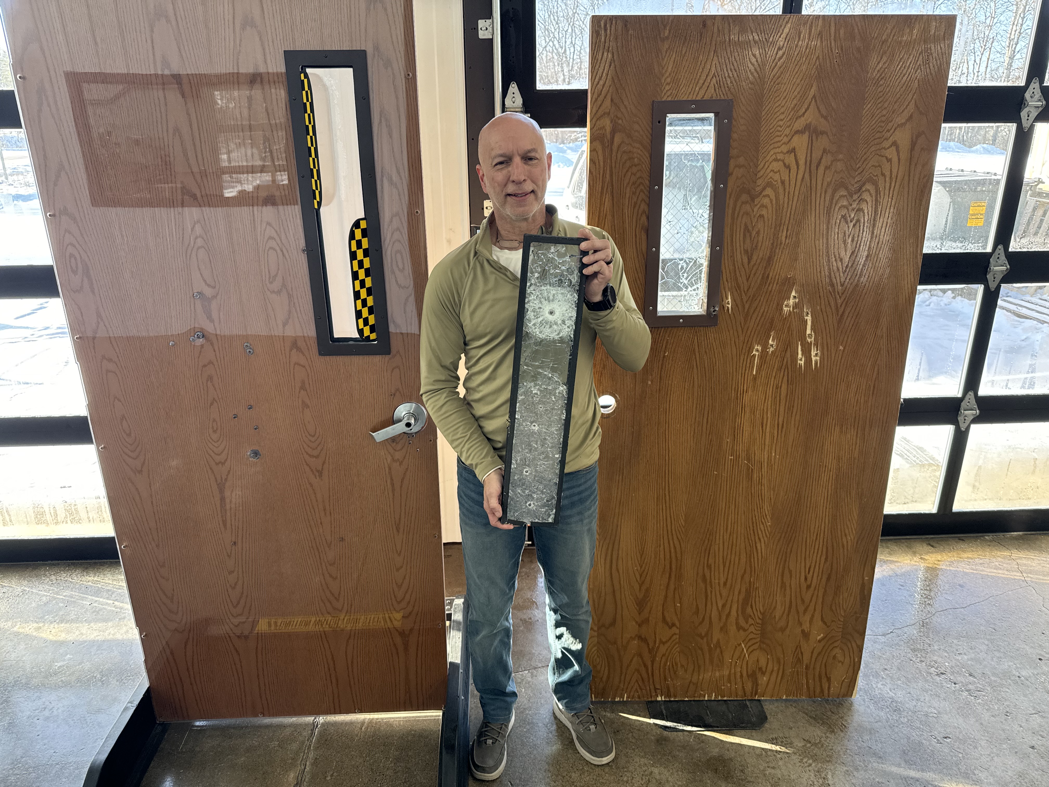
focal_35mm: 24
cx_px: 524
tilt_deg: -19.3
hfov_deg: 71.6
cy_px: 394
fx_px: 727
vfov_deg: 56.8
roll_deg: +0.5
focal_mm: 6.86
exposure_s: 1/155
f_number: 1.78
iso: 100
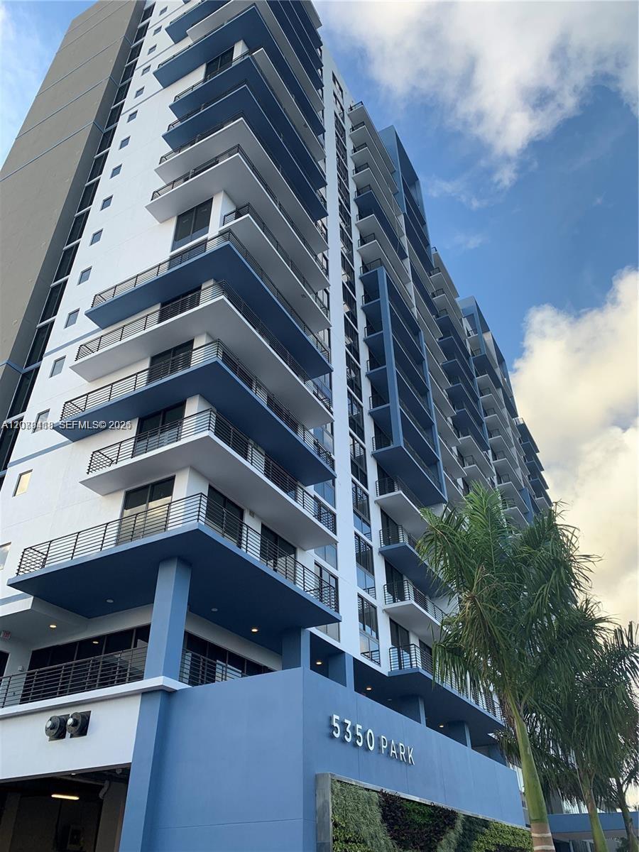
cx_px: 320
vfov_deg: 67.3
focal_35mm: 26
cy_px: 426
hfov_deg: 53.1
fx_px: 640
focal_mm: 4.25
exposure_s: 1/388
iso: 25
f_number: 1.8
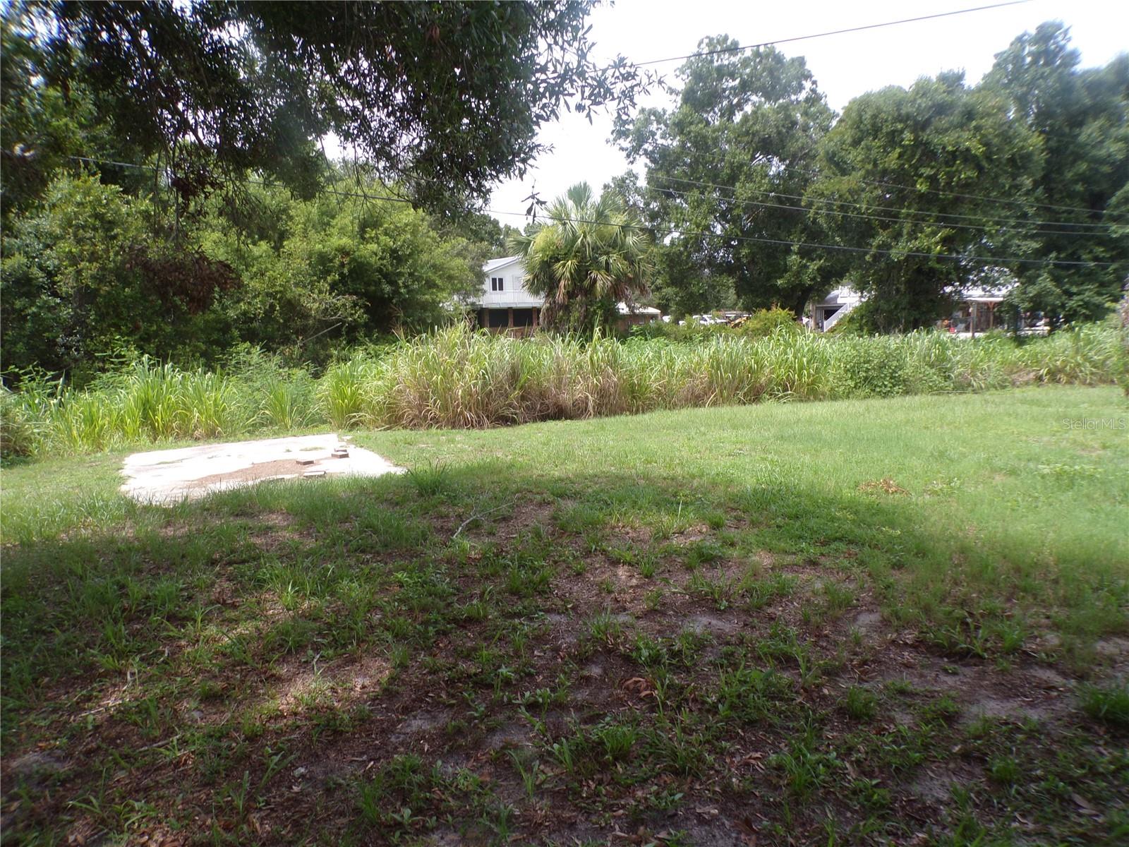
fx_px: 783
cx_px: 564
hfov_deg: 71.6
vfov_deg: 56.8
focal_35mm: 24
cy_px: 424
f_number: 5.8
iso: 80
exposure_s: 1/125
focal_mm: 4.3
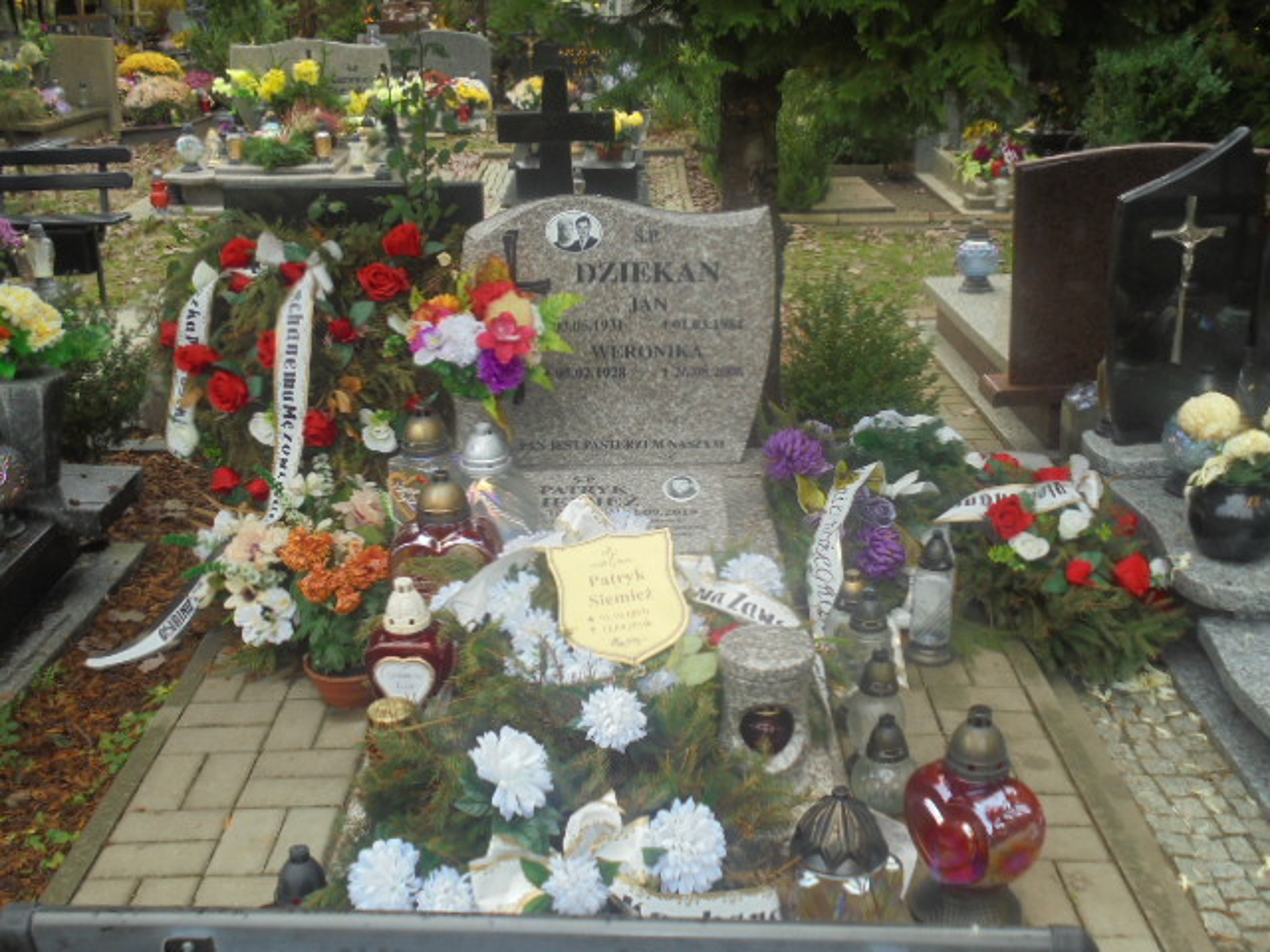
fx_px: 1394
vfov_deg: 37.7
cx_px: 635
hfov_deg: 49.0
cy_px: 476
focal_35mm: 38
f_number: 4.2
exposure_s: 1/60
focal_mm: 6.9
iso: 100
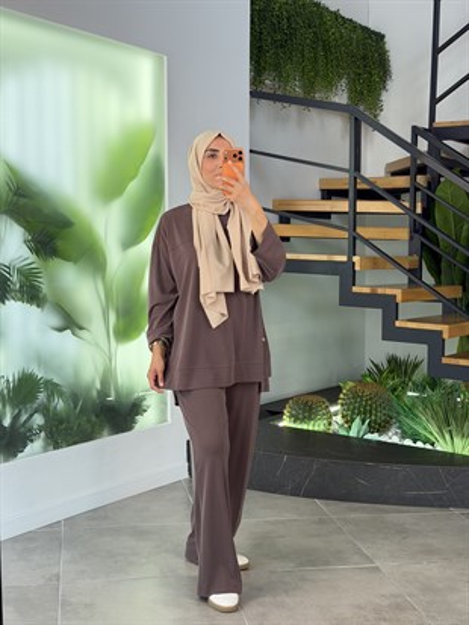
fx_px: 867
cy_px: 312
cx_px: 234
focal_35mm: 48
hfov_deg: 30.3
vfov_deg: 39.6
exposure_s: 1/121
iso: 50
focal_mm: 6.76
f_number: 1.78
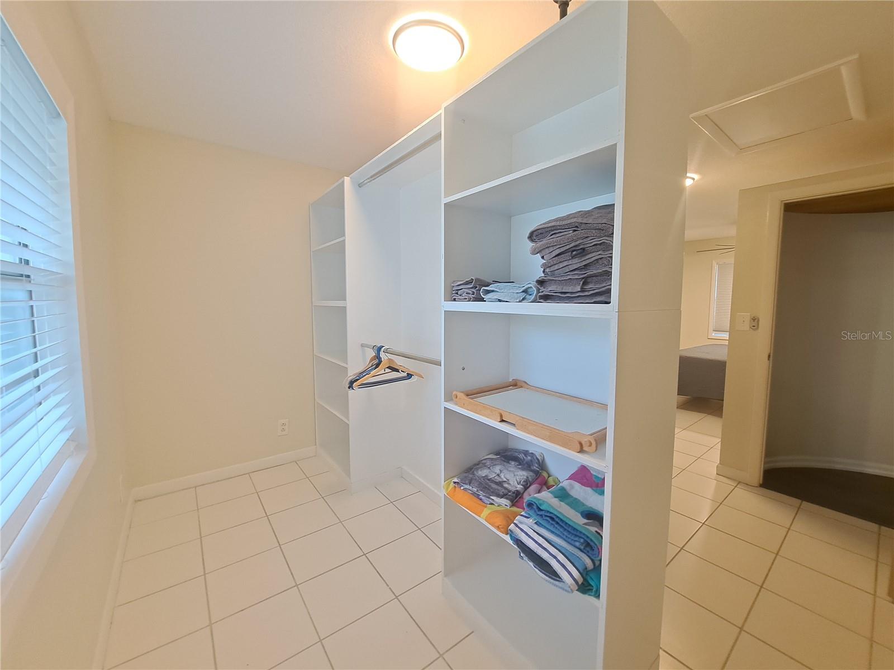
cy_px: 335
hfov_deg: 106.2
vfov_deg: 89.9
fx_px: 336
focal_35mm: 13
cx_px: 447
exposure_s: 1/40
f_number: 2.2
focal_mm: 1.74
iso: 80
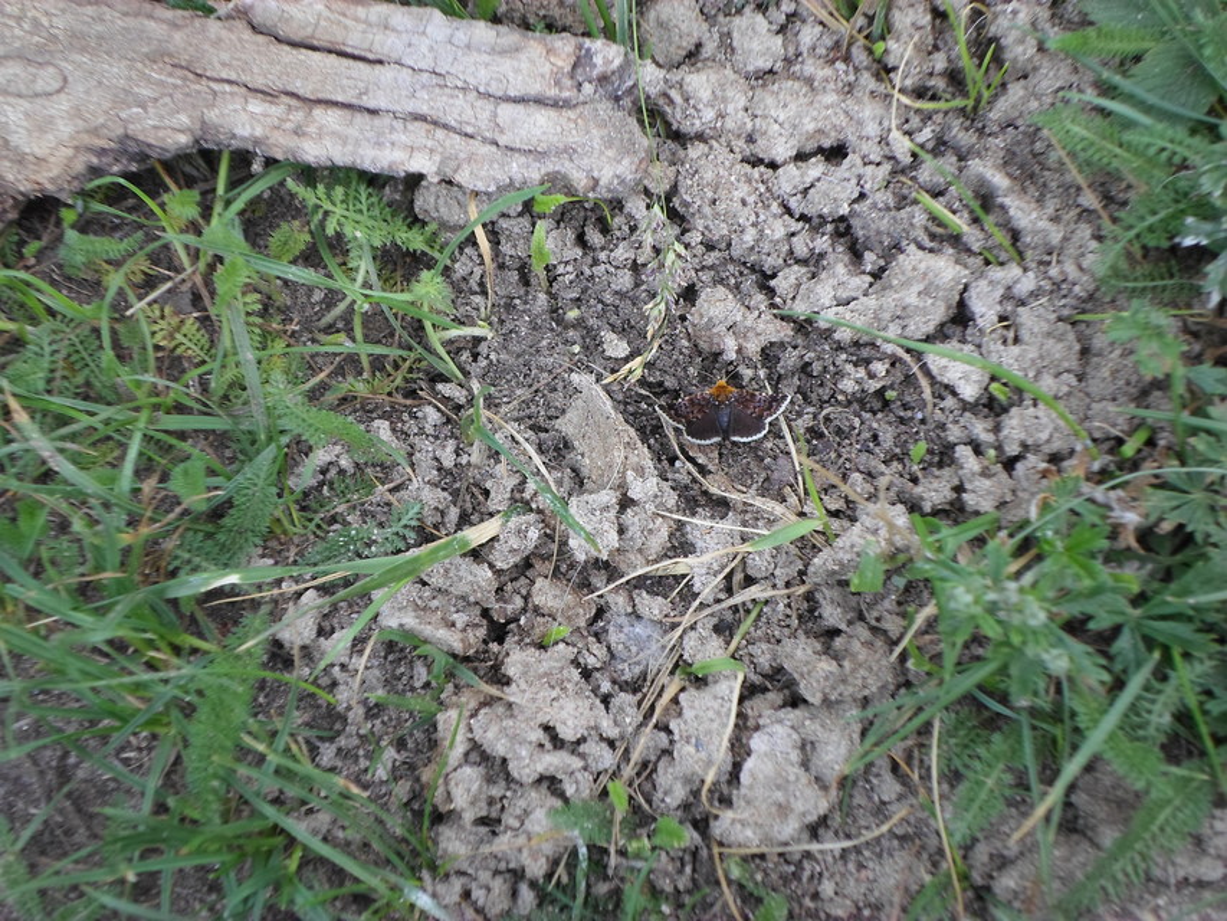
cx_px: 614
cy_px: 460
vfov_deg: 27.0
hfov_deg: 35.5
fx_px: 1914
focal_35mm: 54
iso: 80
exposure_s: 1/125
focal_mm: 9.7
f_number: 3.6
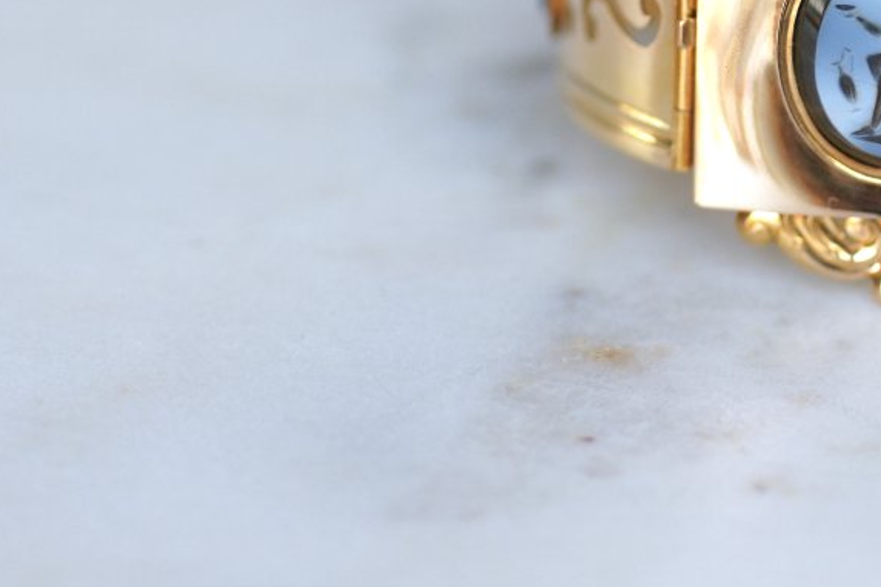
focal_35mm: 220
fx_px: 5383
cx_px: 916
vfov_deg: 6.2
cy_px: 17
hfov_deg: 9.3
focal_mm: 70
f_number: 3.2
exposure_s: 1/125
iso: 200
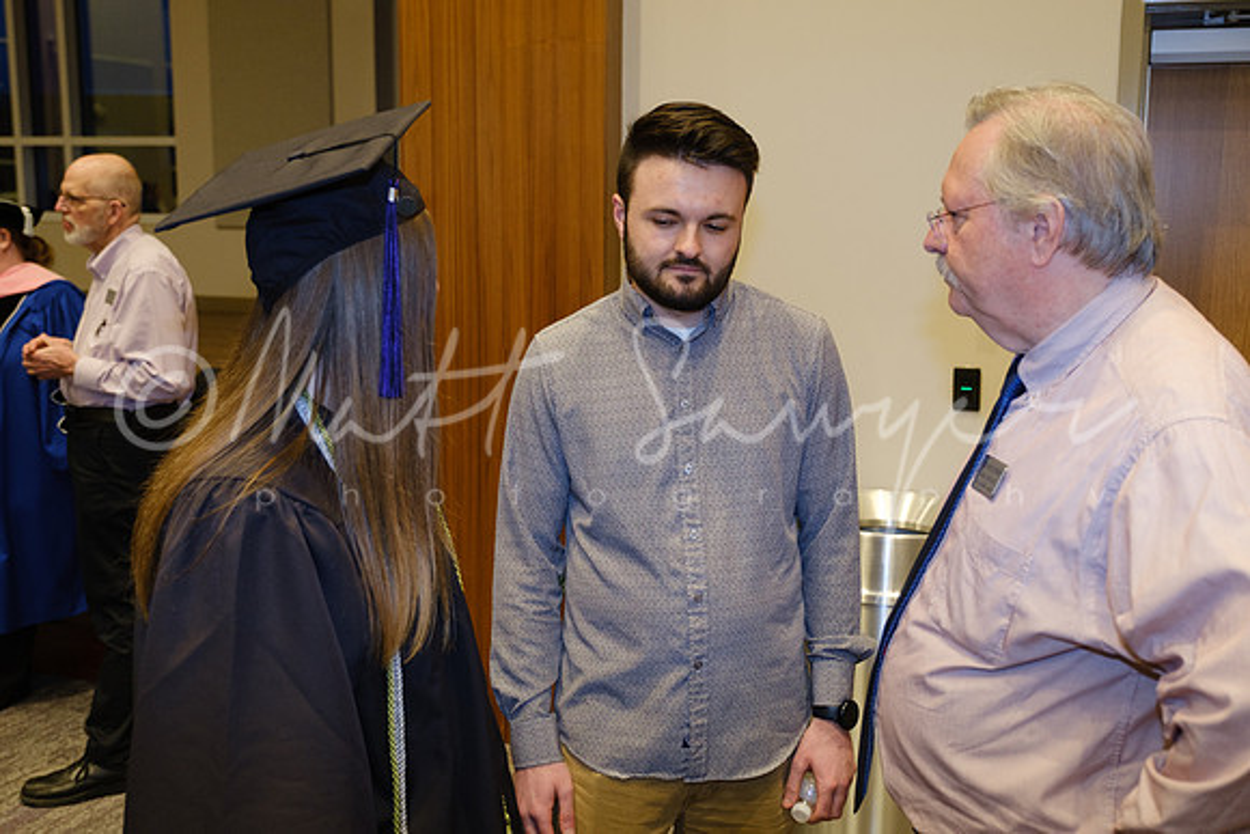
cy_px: 417
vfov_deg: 36.9
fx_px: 1250
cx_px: 625
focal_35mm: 36
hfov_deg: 53.1
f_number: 2.8
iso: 1600
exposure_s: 1/60
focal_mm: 24.2
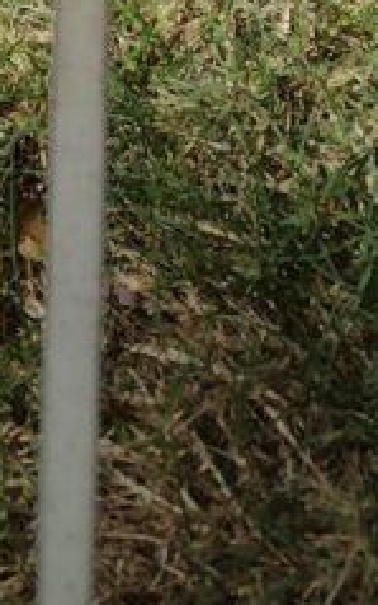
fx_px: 2025
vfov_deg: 14.9
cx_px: -528
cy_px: -473
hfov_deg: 9.5
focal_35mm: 123
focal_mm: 4.71
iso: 100
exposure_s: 1/1308
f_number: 1.7
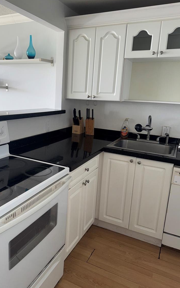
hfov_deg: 45.6
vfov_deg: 68.4
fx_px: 212
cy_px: 141
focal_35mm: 27
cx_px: 68
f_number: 1.78
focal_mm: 6.76
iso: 64
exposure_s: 1/42
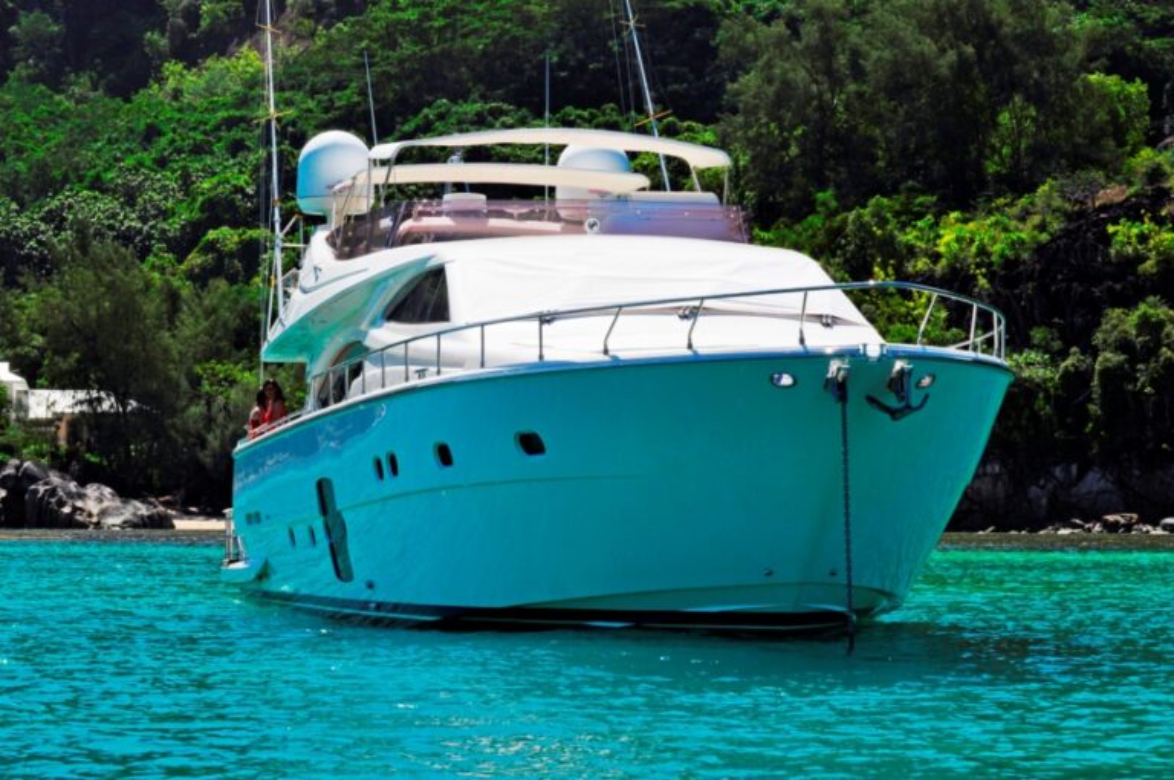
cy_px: 390
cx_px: 587
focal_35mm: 105
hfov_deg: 19.5
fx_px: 3420
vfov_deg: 13.0
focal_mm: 70
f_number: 16
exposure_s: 1/200
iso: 200
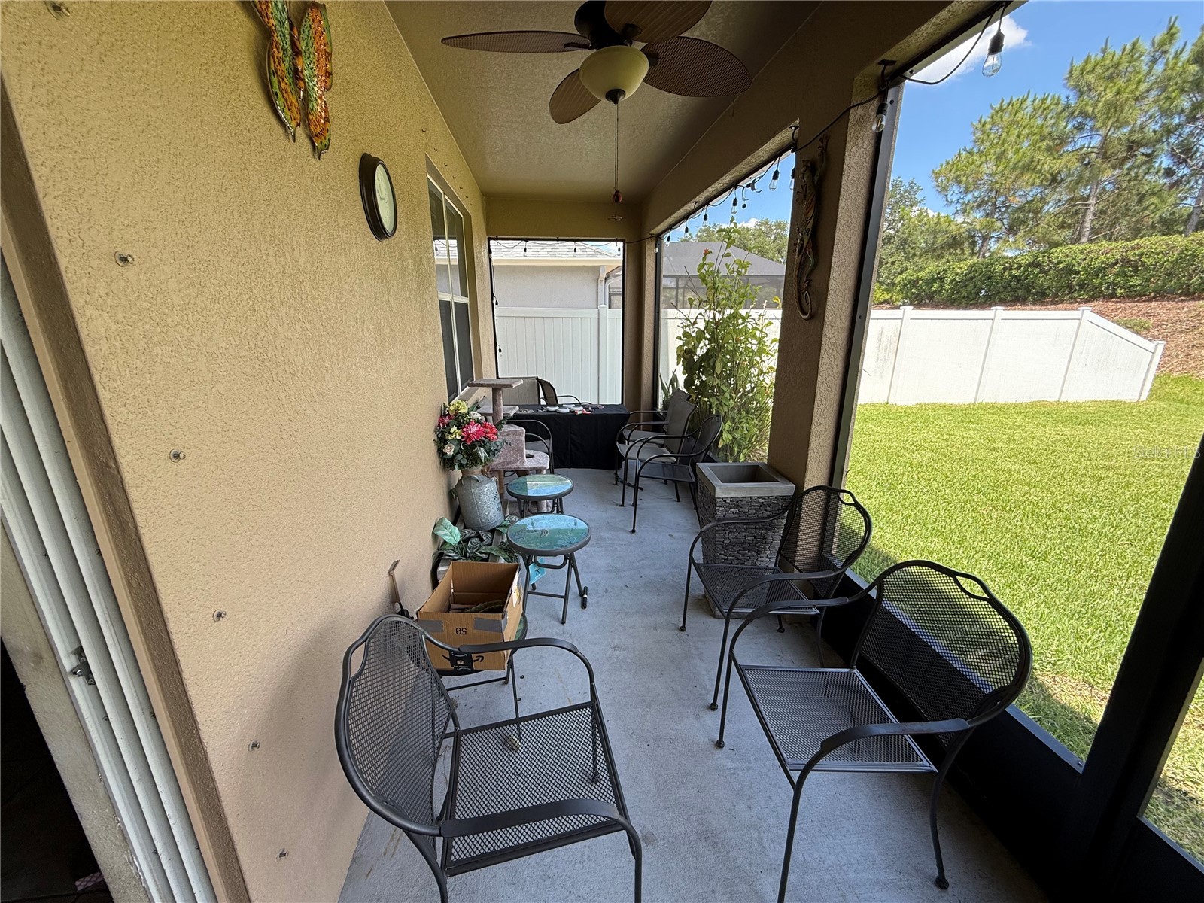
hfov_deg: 102.1
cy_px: 452
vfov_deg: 85.7
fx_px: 487
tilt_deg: -15.9
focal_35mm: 14
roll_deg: +0.1
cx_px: 602
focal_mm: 2.22
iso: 64
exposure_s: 1/182
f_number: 2.2
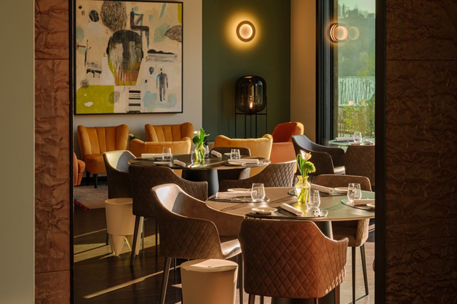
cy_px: 152
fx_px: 888
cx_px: 228
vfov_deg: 19.4
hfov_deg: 28.9
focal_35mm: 70
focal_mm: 70
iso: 64
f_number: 9
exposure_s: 1/30
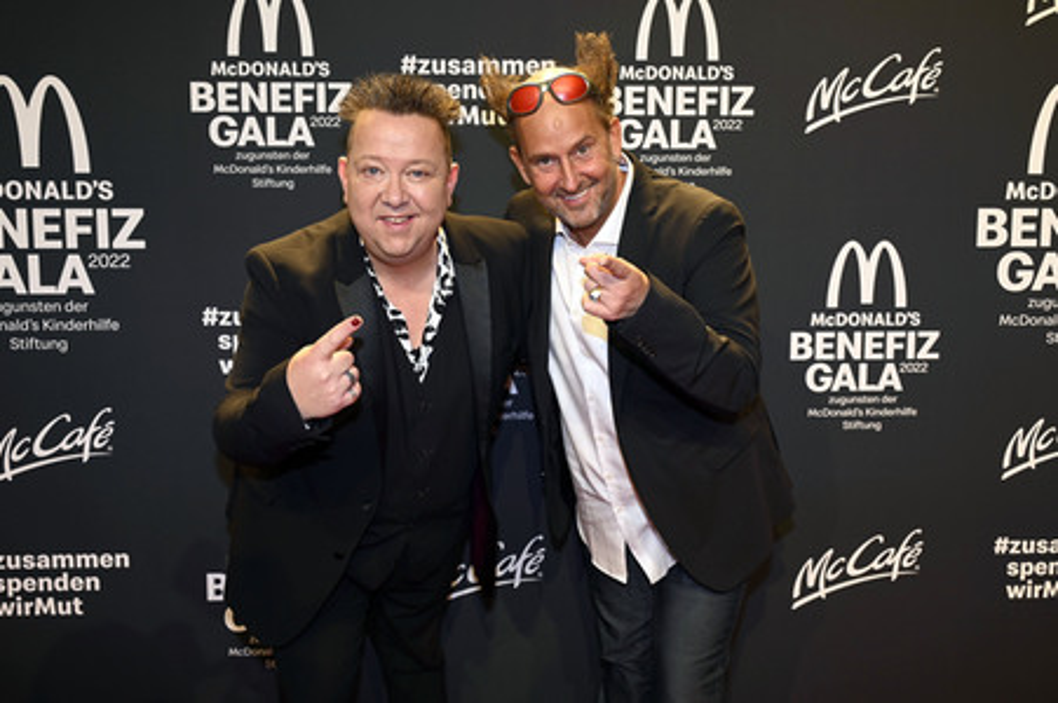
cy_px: 352
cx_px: 529
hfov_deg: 54.5
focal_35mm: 35
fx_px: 1028
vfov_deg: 37.8
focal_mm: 35
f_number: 6.3
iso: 500
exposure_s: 1/60
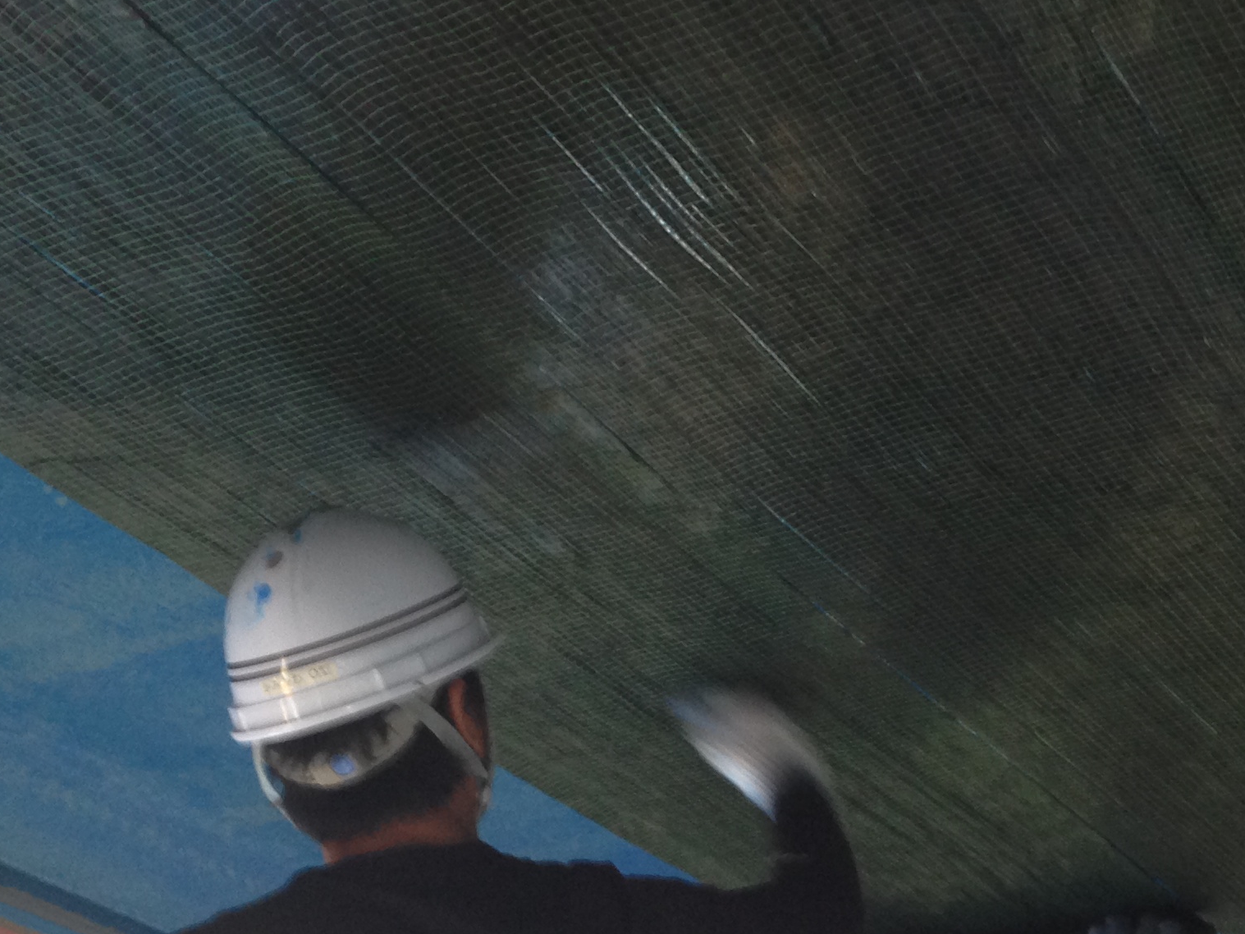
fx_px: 2554
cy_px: 961
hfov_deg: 27.4
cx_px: 581
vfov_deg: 20.0
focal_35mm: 71
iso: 100
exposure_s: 1/20
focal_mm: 4.12
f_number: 2.4
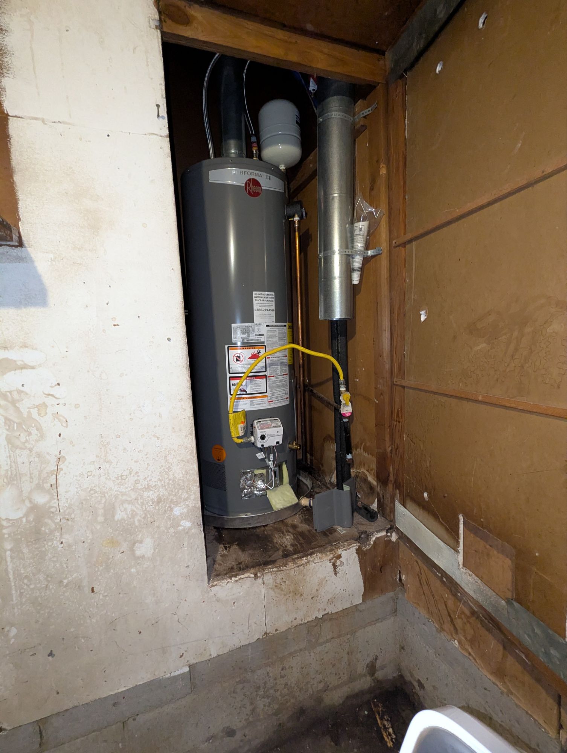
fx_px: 349
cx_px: 284
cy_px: 376
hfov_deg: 78.2
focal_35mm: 16
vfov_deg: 94.4
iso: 696
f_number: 2.2
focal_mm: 2.35
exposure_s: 1/24
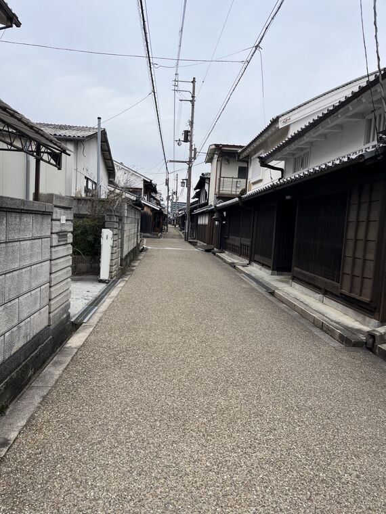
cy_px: 257
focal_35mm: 26
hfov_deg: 53.1
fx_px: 387
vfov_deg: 67.3
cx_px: 193
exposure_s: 1/2268
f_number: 1.6
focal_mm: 5.1
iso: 50
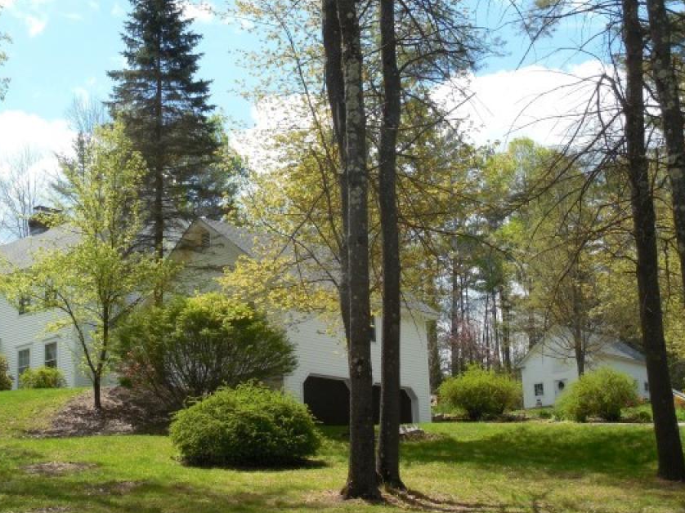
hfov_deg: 29.4
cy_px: 286
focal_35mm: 66
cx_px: 293
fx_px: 1306
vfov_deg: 22.2
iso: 125
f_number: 4.2
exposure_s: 1/640
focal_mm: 9.8
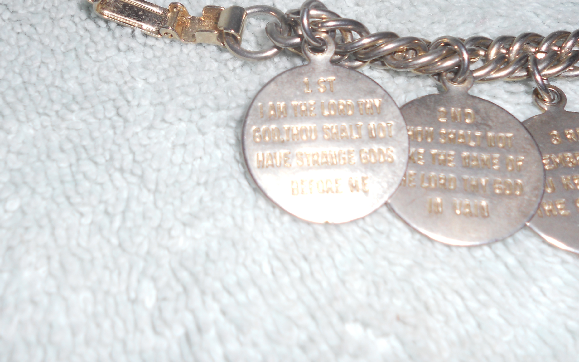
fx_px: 710
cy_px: 87
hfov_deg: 44.3
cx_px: 259
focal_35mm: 45
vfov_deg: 28.1
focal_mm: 5.8
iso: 80
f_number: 8.8
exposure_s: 1/25
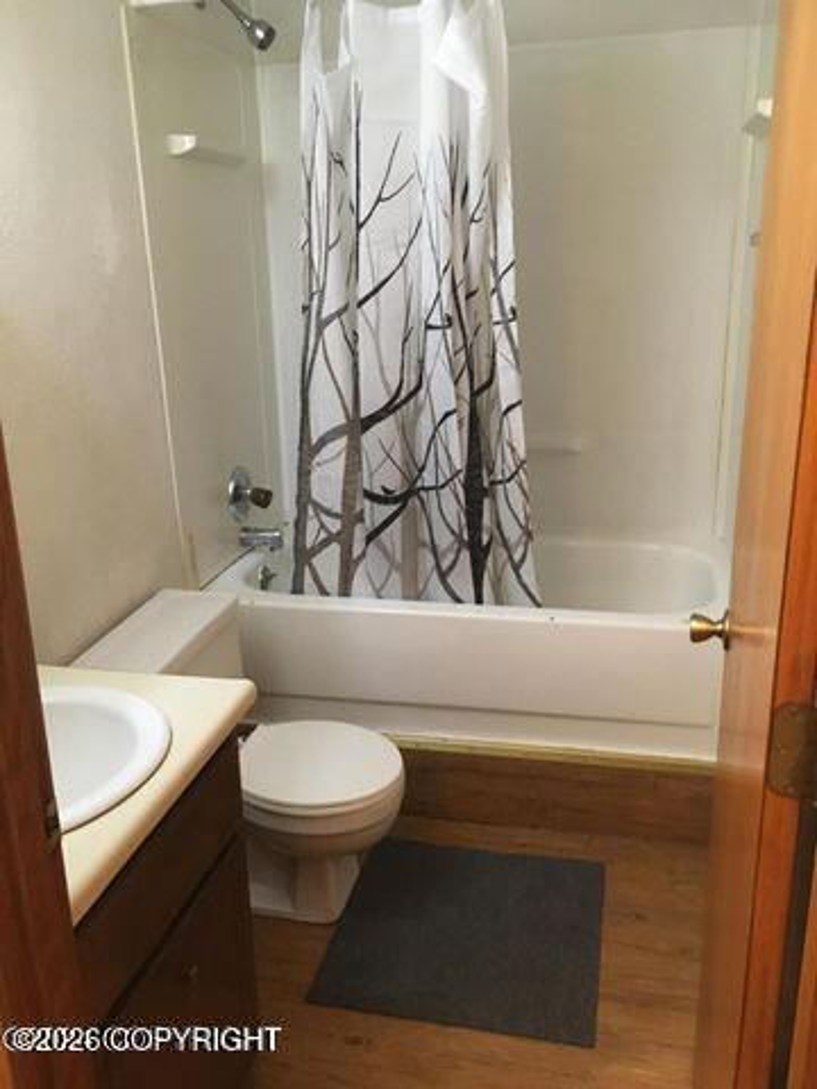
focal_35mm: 29
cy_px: 544
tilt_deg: -14.0
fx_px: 913
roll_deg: +2.6
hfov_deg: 48.2
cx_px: 408
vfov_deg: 61.7
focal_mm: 4.15
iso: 200
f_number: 2.2
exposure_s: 1/15
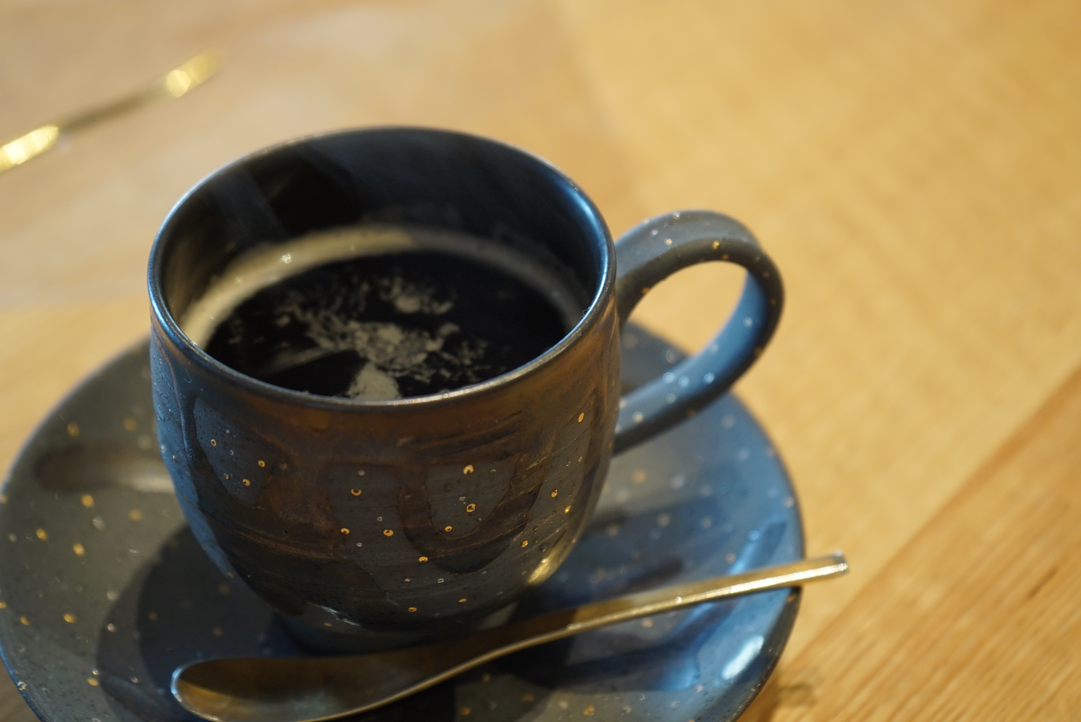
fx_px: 1712
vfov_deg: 23.8
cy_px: 361
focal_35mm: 57
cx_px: 540
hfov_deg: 35.0
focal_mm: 57
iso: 1600
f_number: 5.6
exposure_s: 1/60
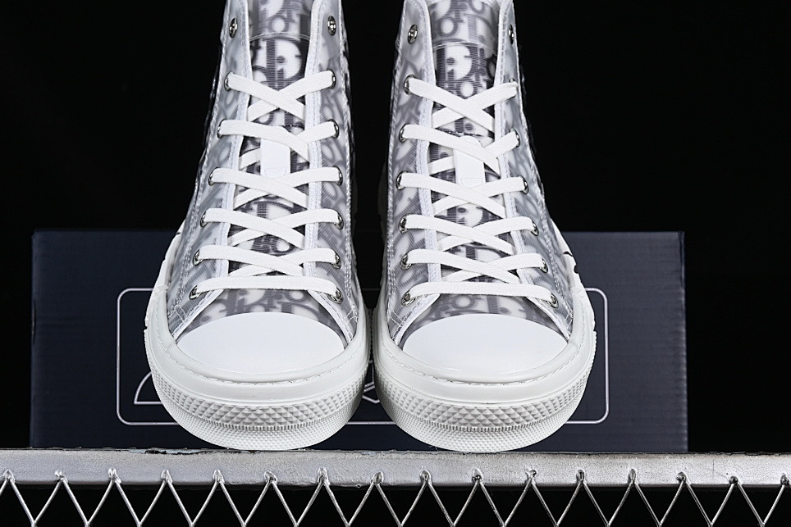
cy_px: 273
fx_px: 1846
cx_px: 351
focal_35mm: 84
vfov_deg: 16.3
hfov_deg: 24.2
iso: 160
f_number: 8
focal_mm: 50
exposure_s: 1/80
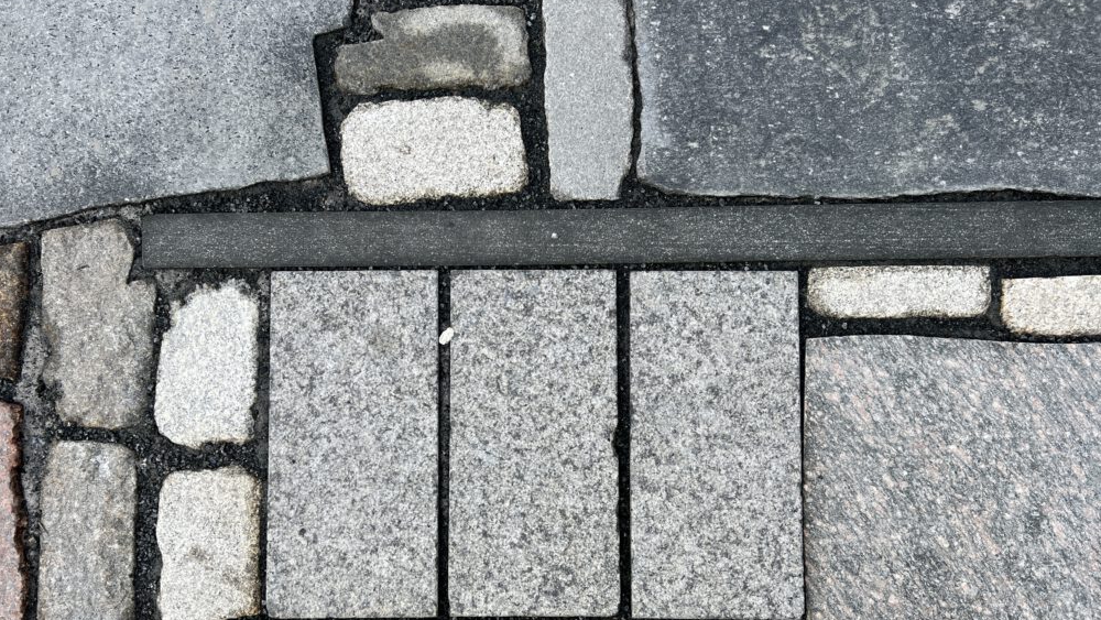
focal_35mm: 29
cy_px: 378
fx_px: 847
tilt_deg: -86.5
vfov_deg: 40.0
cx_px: 539
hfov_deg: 66.0
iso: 50
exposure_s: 1/1295
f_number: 1.5
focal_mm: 5.7
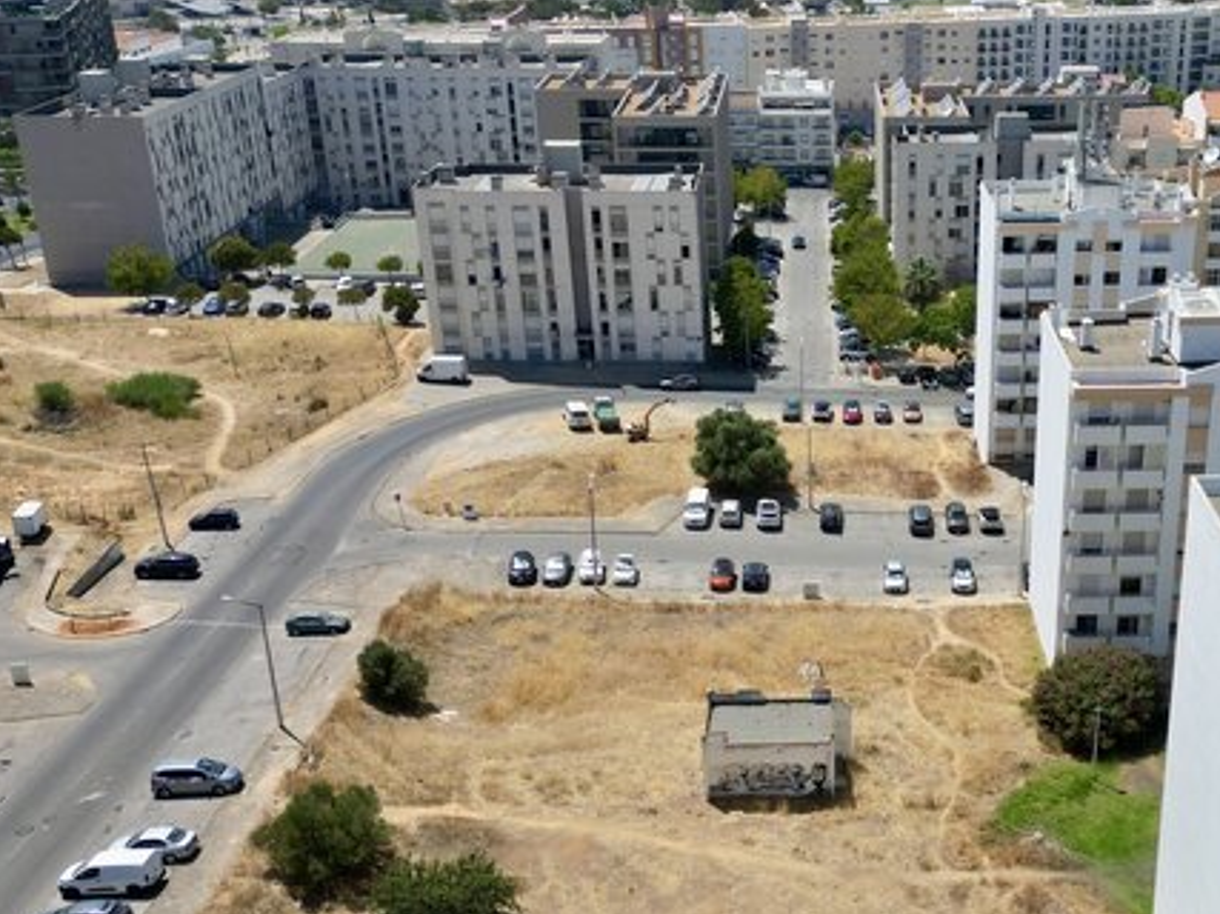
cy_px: 554
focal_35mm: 45
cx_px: 880
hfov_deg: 41.1
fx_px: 1586
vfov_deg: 32.1
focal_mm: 6.72
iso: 100
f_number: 1.7
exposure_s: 1/250
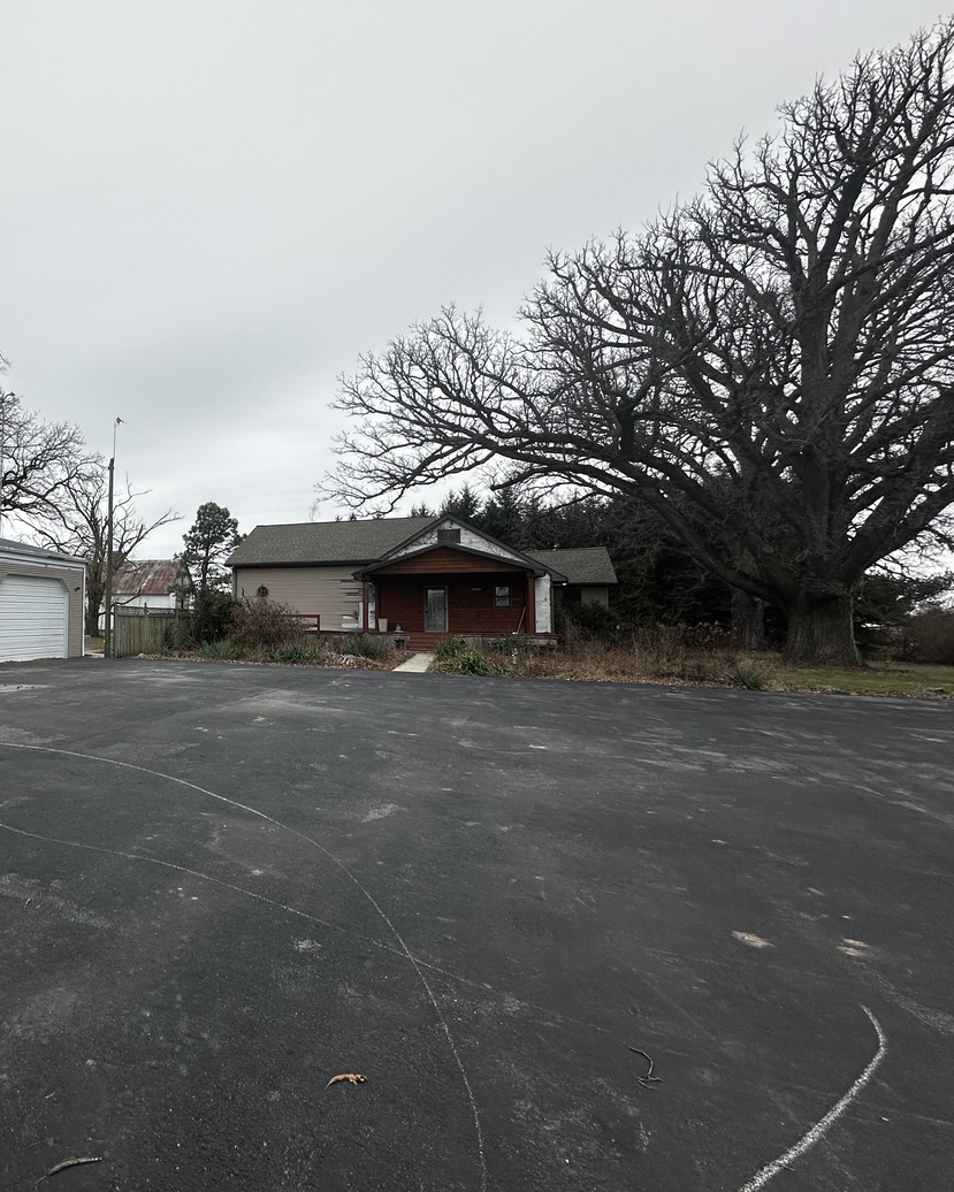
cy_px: 581
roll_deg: -0.5
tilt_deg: +4.0
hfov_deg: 63.1
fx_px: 670
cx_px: 158
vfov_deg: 83.3
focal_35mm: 19
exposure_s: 1/433
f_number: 2.2
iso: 40
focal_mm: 2.22
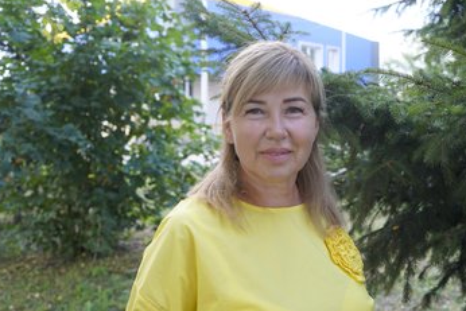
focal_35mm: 37
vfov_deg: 36.0
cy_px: 168
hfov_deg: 51.8
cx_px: 248
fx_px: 479
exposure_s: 1/160
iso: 400
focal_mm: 32
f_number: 4
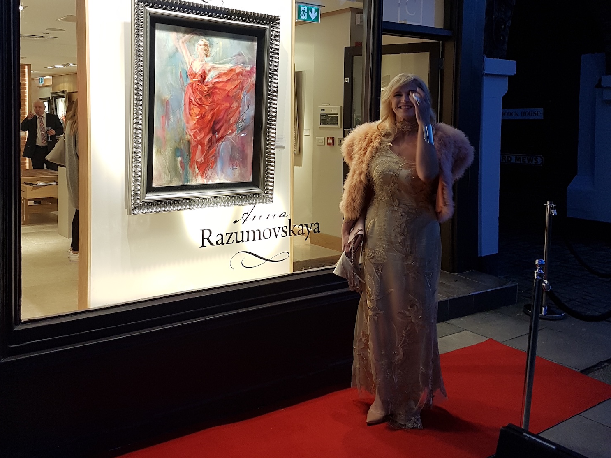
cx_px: 303
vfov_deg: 40.2
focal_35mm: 35
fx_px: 618
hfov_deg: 52.6
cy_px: 152
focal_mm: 4.2
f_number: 1.7
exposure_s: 1/50
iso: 64
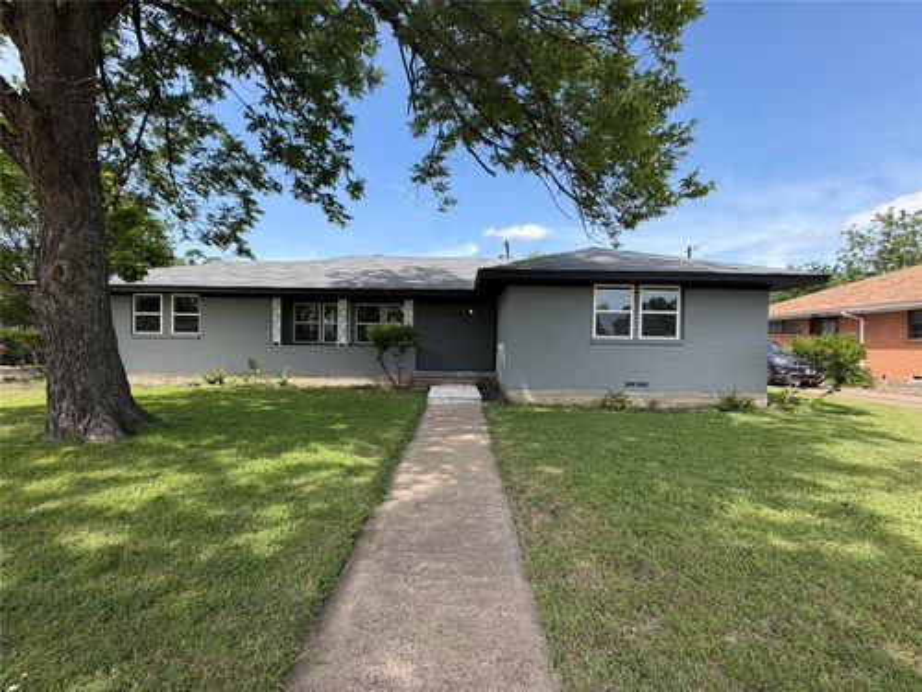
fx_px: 373
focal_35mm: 14
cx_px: 461
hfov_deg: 102.1
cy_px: 346
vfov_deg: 85.7
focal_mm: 2.22
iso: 40
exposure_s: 1/734
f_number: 2.2
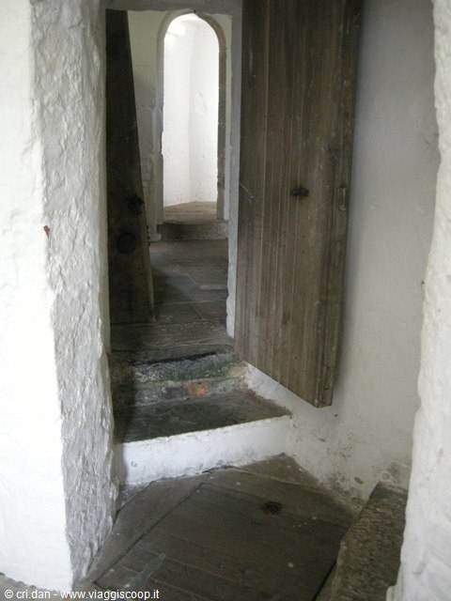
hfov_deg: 39.7
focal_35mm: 36
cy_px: 300
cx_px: 226
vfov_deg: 51.4
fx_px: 625
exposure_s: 1/49.8
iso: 400
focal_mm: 7.5
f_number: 2.7
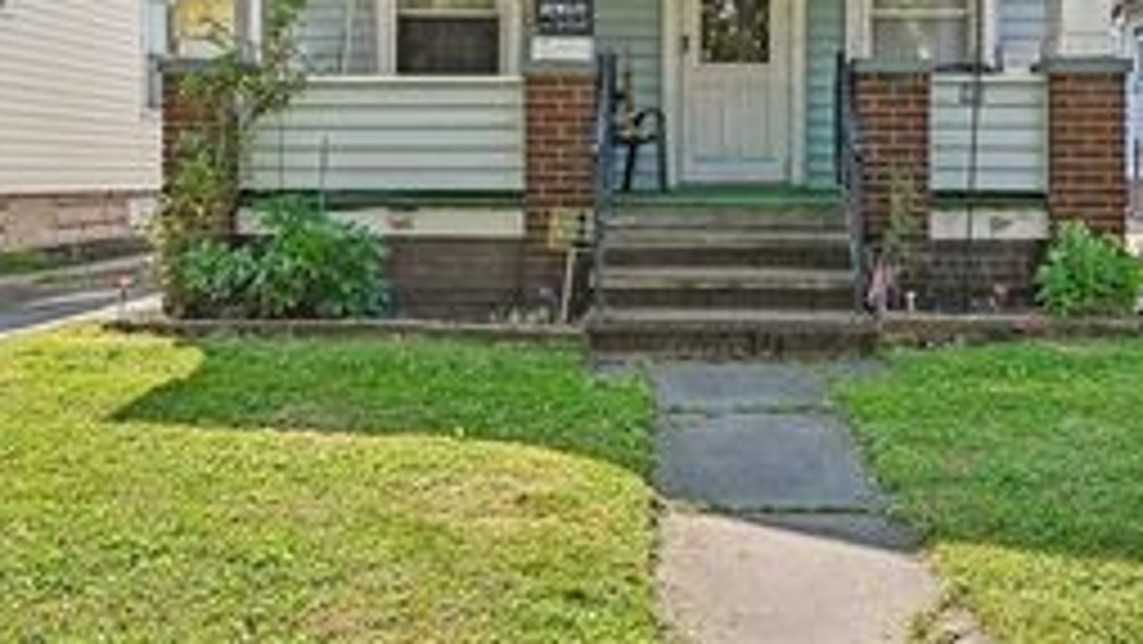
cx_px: 680
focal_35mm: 33
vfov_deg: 32.0
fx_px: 1000
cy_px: -43
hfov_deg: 59.0
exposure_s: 1/800
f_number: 7.1
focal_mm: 16
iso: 400
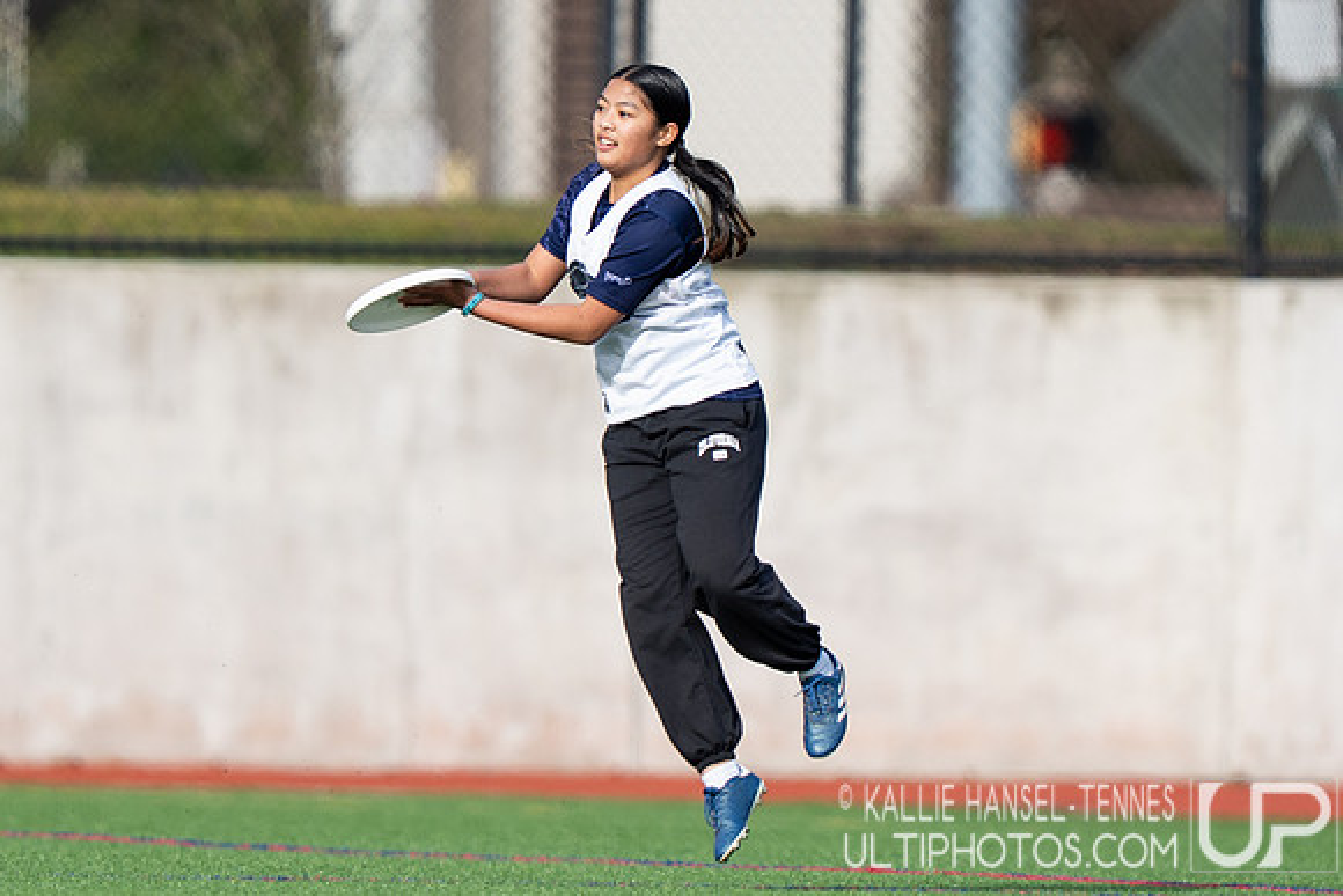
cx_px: 602
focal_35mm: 1010
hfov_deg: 2.0
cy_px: 399
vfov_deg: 1.4
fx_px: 37701
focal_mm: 400
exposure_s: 1/2000
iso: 250
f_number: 2.8
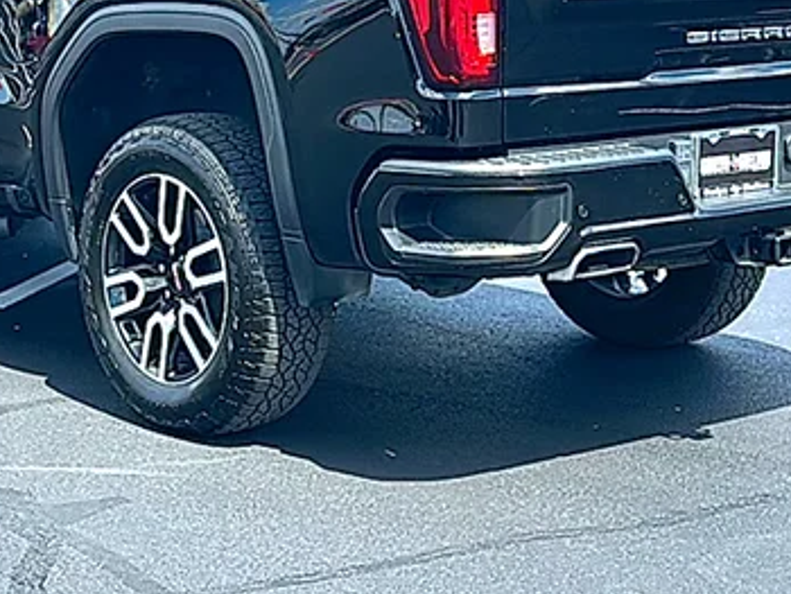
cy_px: 40
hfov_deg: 25.5
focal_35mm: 76
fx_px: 1738
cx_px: 251
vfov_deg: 19.0
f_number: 1.78
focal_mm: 6.86
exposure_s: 1/1887
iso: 80
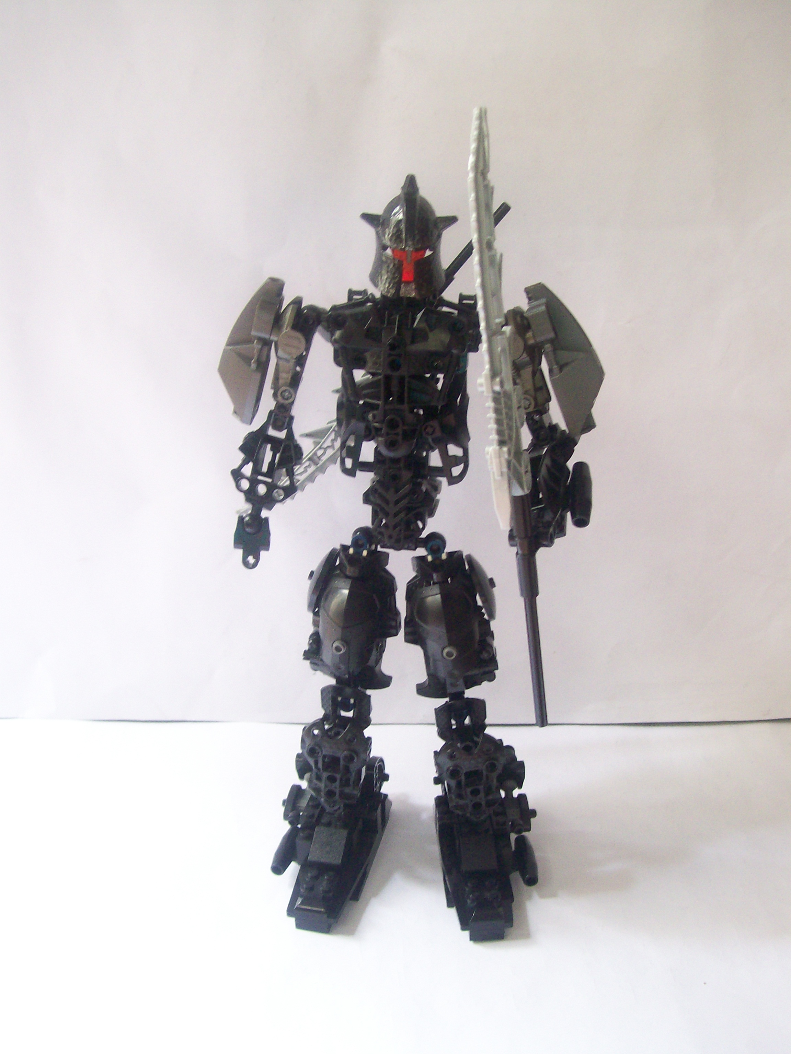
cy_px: 527
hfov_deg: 39.7
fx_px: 1097
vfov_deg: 51.4
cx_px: 396
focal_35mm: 36
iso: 160
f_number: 2.7
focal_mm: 6
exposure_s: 1/24.2
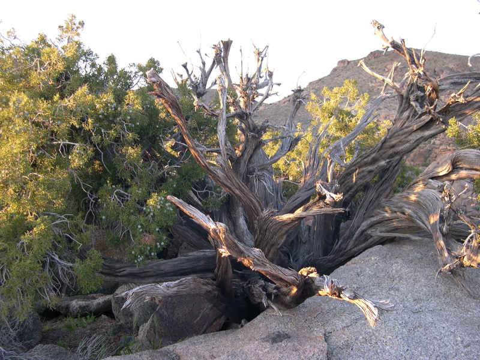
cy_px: 180
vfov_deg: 37.7
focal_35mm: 38
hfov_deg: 49.0
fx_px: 527
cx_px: 240
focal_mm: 8
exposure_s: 1/88.9
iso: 100
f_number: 2.8
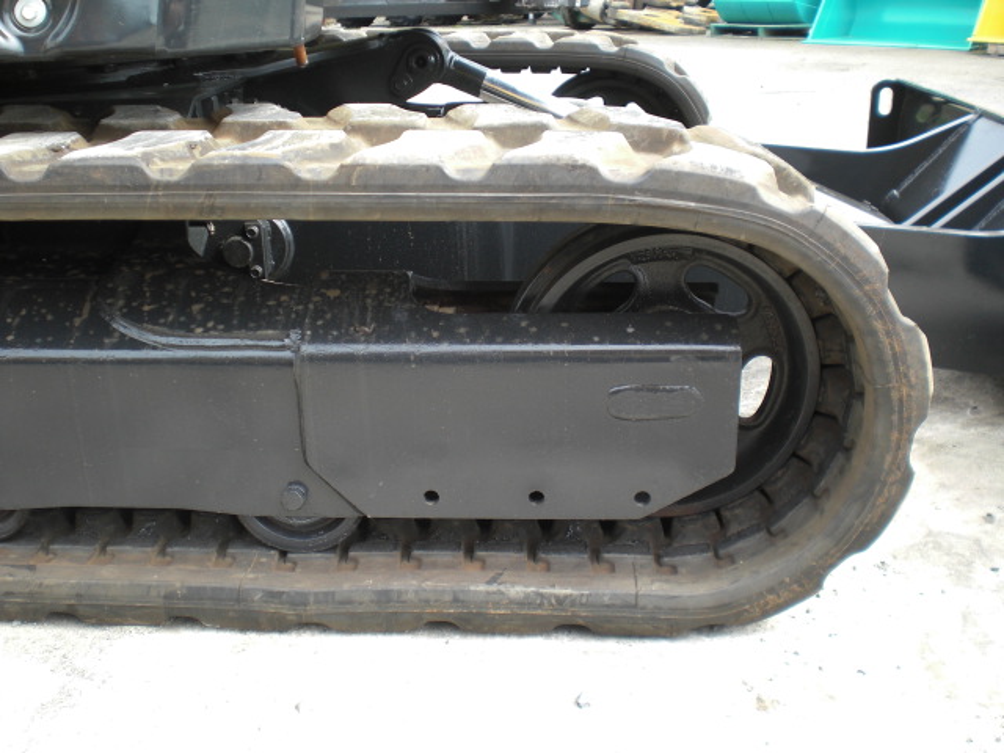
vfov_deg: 37.7
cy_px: 376
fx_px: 1102
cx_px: 502
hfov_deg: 49.0
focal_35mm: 38
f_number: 3.1
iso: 64
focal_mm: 6.3
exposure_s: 1/125
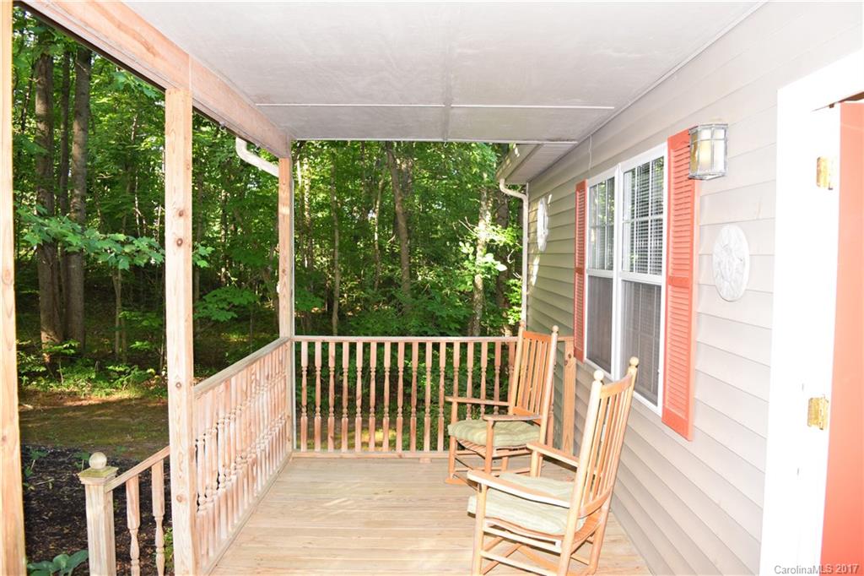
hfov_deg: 67.4
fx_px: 648
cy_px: 288
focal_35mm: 27
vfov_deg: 47.9
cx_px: 432
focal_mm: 18
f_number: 4.5
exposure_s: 1/80
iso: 800
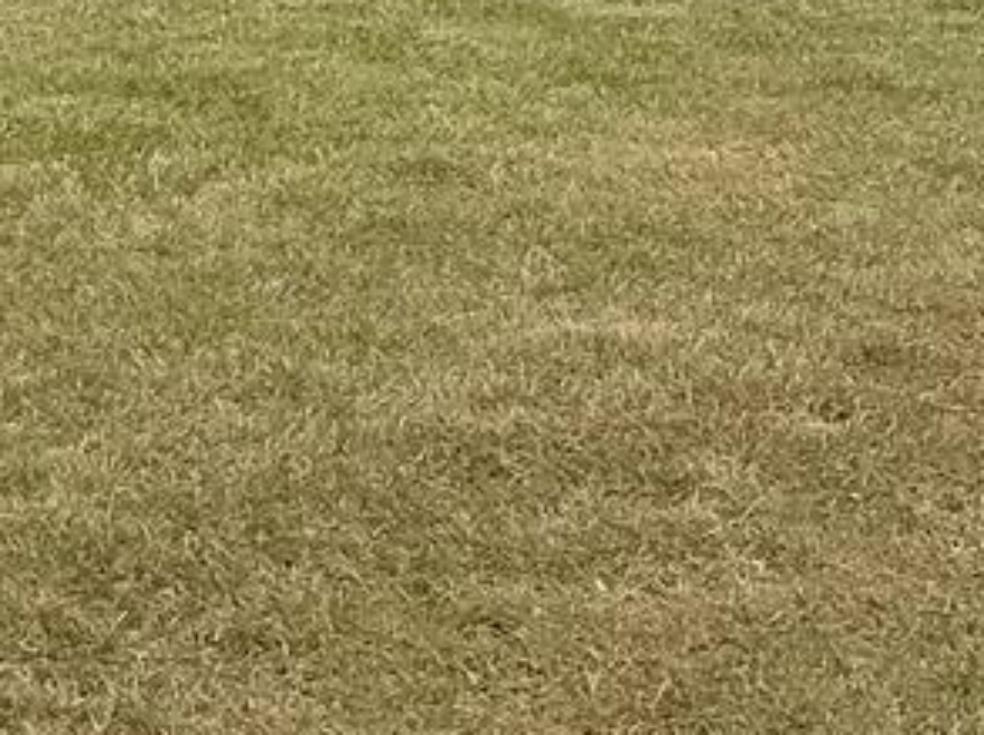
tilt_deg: +7.4
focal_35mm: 168
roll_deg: -0.2
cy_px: -691
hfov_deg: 11.3
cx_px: 1478
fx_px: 4770
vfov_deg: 8.4
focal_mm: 6.86
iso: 80
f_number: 1.78
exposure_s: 1/2882
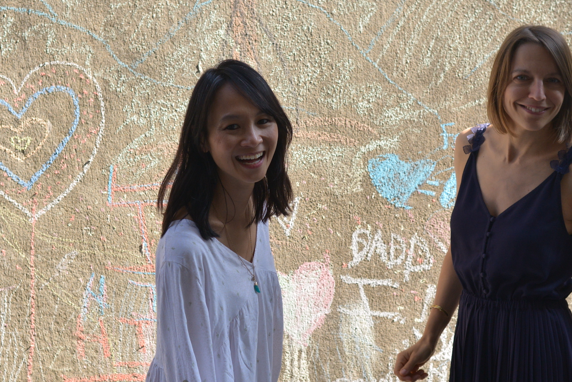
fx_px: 1287
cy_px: 181
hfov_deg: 25.1
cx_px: 272
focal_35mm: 81
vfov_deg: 16.9
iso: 800
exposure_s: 1/1250
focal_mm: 50
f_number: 4.5
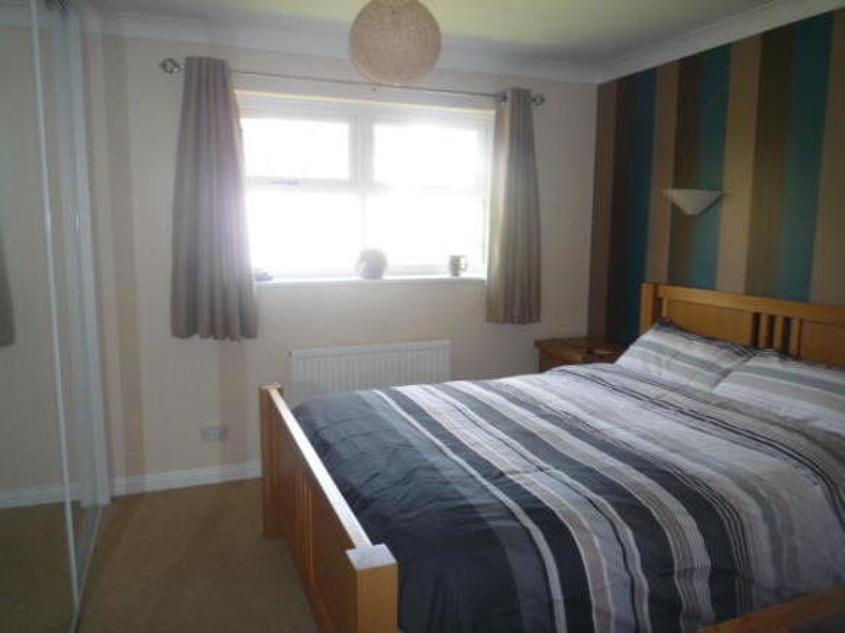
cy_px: 316
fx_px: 610
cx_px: 422
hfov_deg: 69.4
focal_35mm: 25
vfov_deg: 54.9
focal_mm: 4.4
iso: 100
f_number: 2.8
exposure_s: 1/40
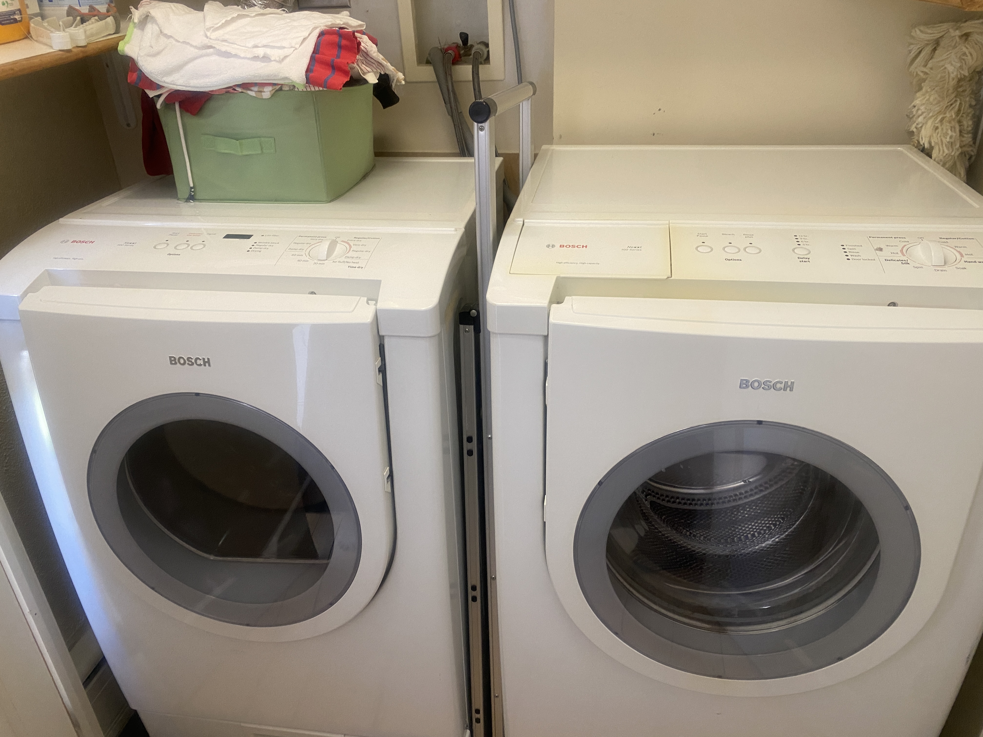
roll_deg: +3.3
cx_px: 492
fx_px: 738
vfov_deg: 53.1
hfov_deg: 67.3
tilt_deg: -26.7
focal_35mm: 26
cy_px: 368
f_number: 1.8
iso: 125
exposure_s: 1/60
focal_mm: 4.25
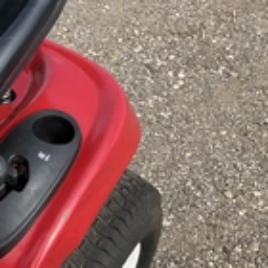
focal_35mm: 73
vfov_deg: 23.6
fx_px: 639
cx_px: -54
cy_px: 94
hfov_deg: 21.9
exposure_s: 1/728
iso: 25
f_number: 1.8
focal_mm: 3
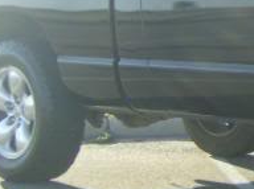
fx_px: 878
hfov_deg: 15.4
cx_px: 364
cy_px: 31
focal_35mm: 120
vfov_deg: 12.2
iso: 100
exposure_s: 1/435
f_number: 2.8
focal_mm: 6
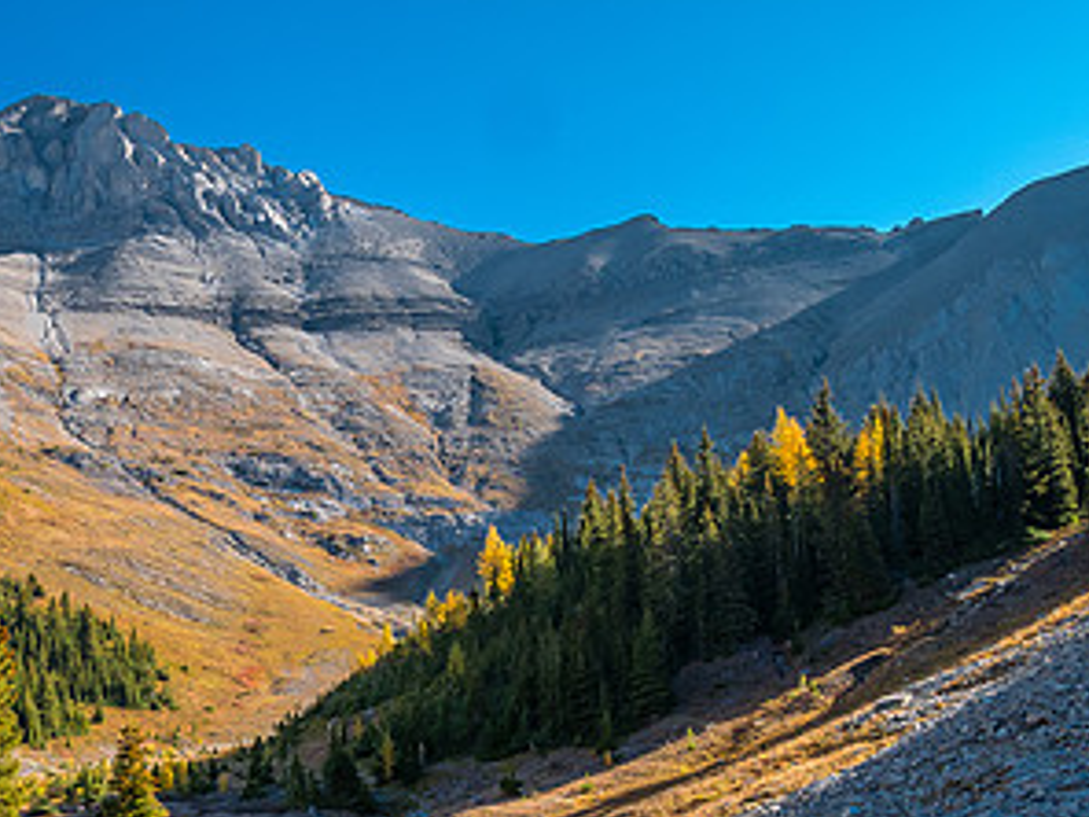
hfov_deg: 38.8
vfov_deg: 29.4
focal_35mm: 47
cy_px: 760
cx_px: 210
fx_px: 1479
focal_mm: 12
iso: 200
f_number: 8
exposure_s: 1/125
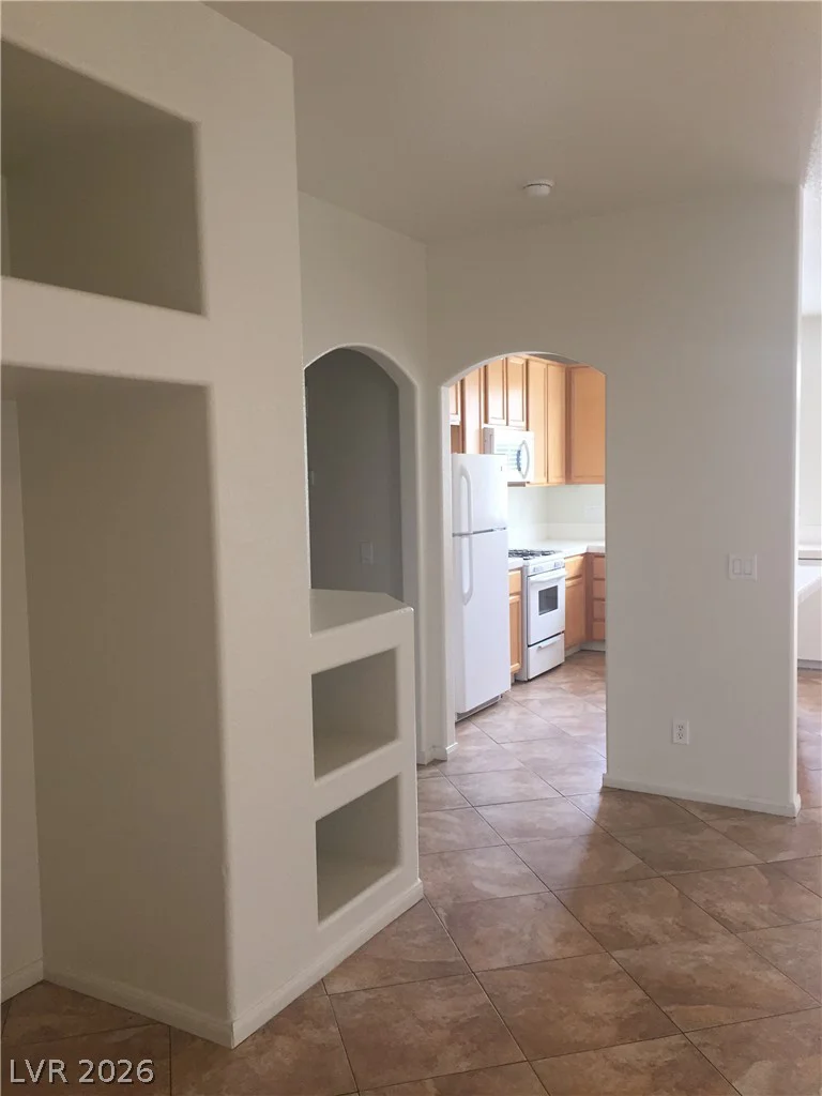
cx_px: 411
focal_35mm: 29
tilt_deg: -4.6
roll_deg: +0.8
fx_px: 918
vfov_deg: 61.7
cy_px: 548
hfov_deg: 48.2
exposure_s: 1/30
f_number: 2.2
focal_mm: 4.15
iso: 40
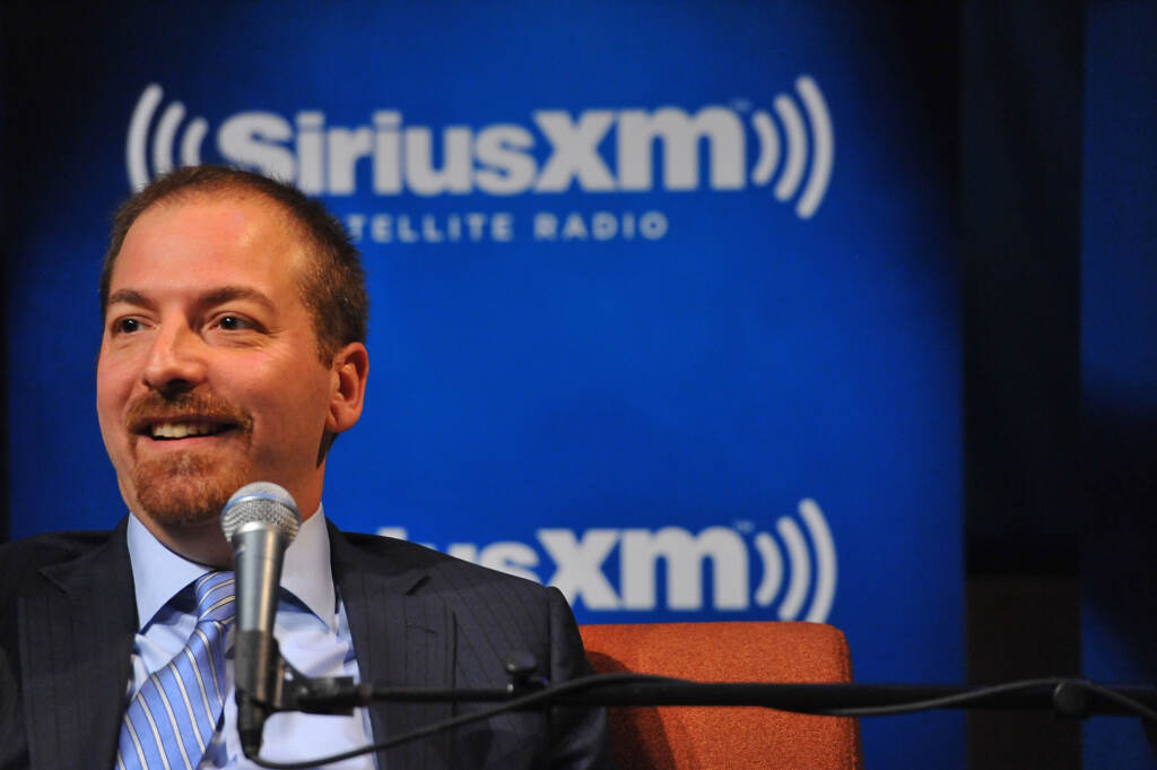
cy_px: 385
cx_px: 578
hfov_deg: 10.3
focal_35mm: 200
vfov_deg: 6.9
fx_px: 6422
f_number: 4
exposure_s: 1/250
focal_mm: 200
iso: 4000
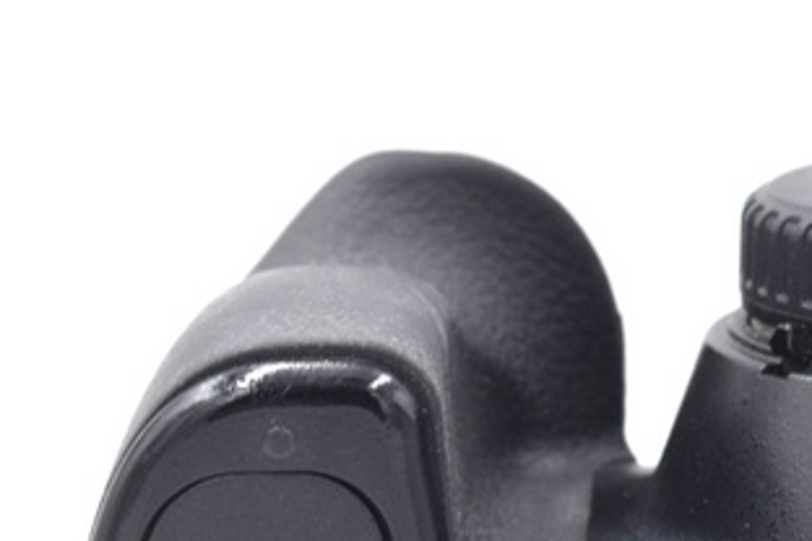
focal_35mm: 192
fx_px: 4330
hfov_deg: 10.6
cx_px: 927
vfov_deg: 7.1
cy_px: 529
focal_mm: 40
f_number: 9
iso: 400
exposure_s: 1/100
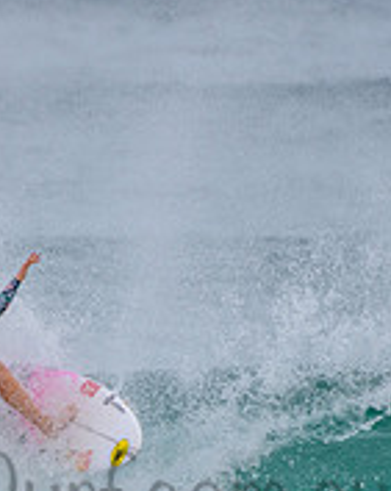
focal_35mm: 1541
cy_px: 470
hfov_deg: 1.0
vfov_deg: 1.3
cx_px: 94
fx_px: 22349
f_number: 5.6
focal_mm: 500
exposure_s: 1/2000
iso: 320
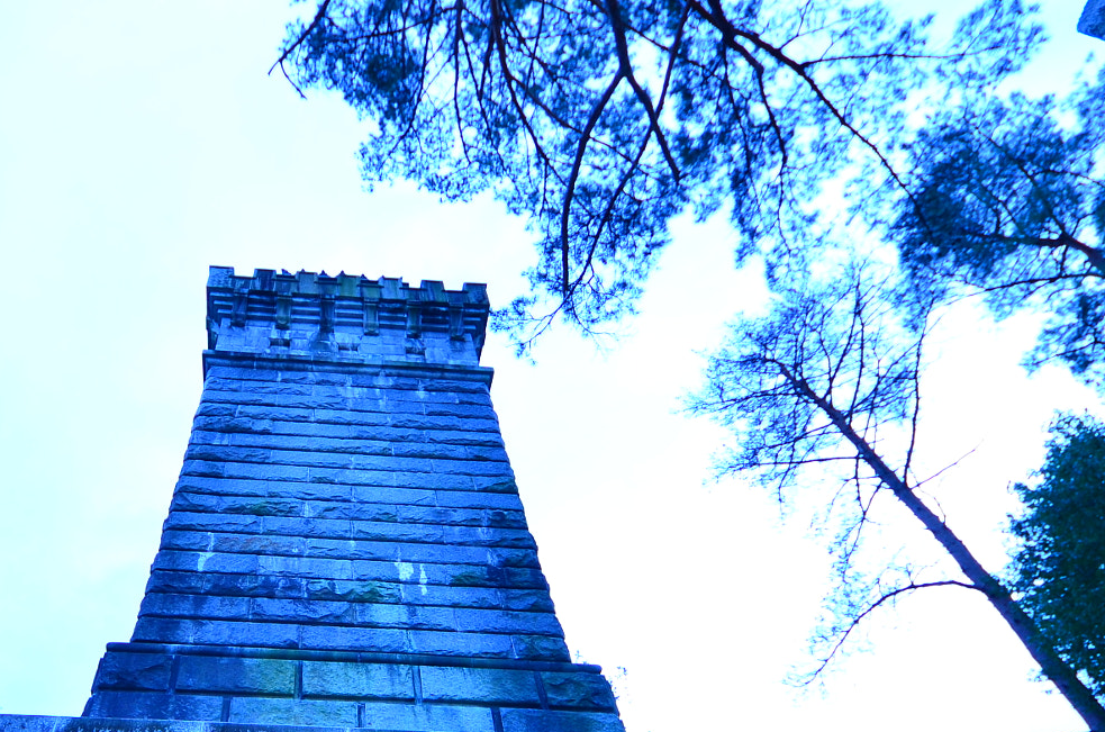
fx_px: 814
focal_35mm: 27
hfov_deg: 65.3
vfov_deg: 46.4
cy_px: 564
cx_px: 314
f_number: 5.6
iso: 125
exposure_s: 1/80
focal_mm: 8.5
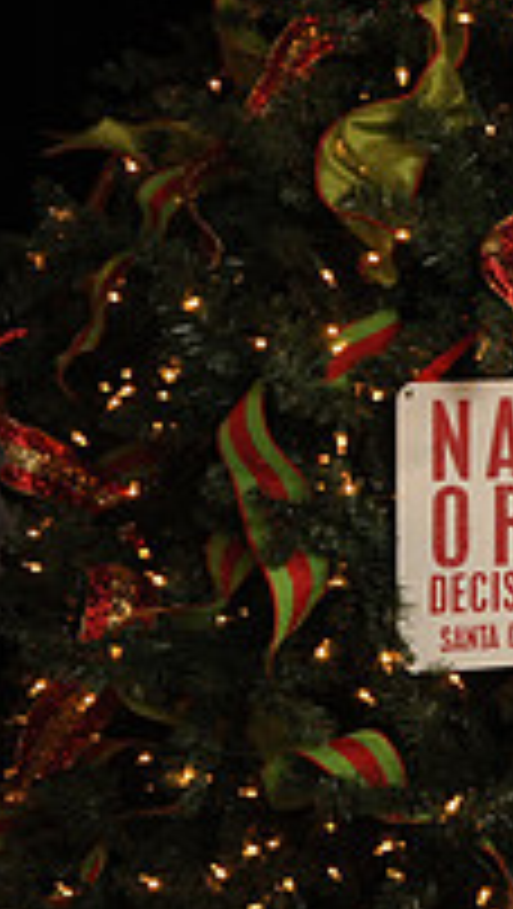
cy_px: 288
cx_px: 1260
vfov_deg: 29.1
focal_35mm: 72
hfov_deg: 12.7
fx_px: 1737
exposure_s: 1/125
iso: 1000
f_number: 5.6
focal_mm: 24
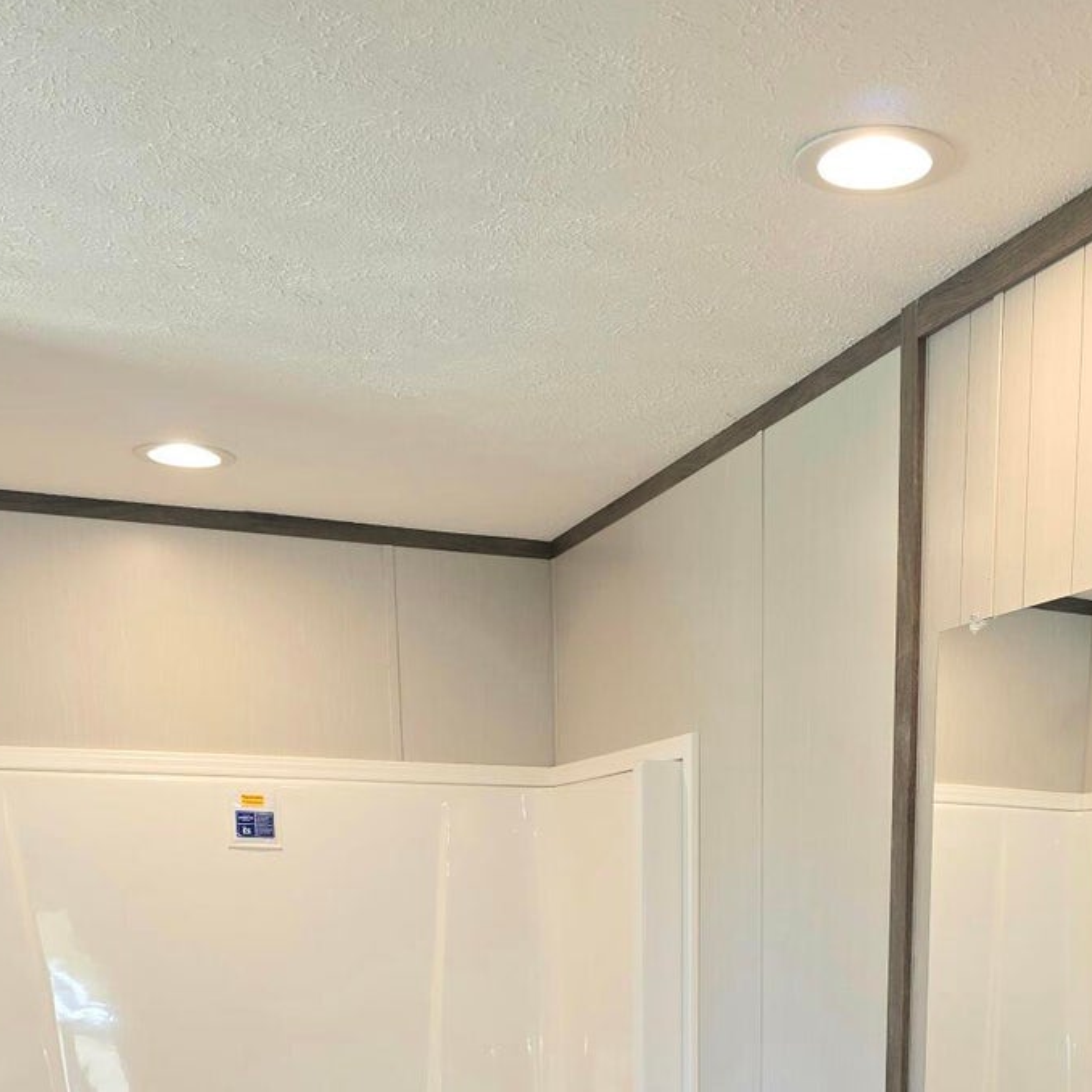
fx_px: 1713
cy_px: 1250
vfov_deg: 30.8
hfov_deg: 35.0
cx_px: 738
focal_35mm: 48
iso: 50
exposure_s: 1/60.2
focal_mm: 6.3
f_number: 1.7
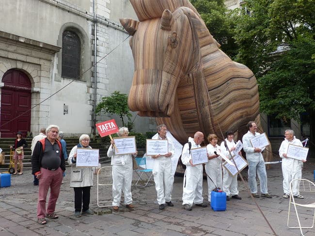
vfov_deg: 45.5
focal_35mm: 31
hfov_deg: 58.3
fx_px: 282
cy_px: 118
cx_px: 158
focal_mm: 5.6
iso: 100
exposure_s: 1/160
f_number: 4
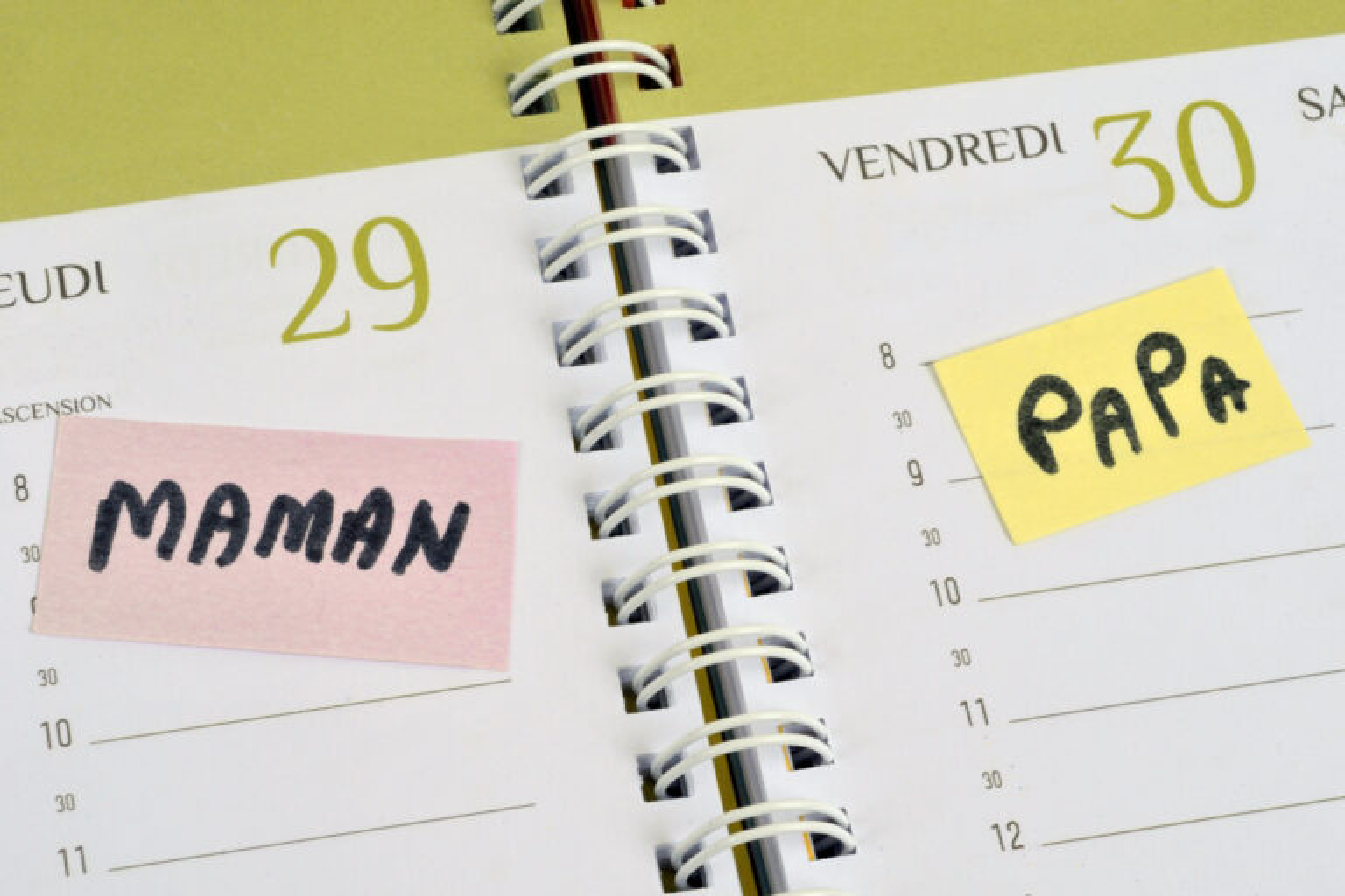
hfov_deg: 22.6
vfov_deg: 15.2
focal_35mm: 90
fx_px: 3362
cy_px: 448
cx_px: 672
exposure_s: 1/80
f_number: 29
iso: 200
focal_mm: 60
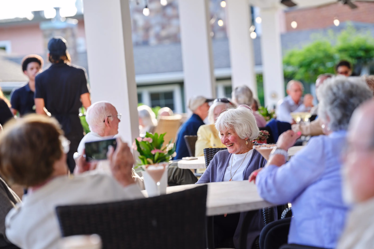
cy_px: 139
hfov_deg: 22.4
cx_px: 187
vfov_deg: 15.0
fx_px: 945
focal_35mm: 91
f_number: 2.8
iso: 250
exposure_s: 1/400
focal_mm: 110
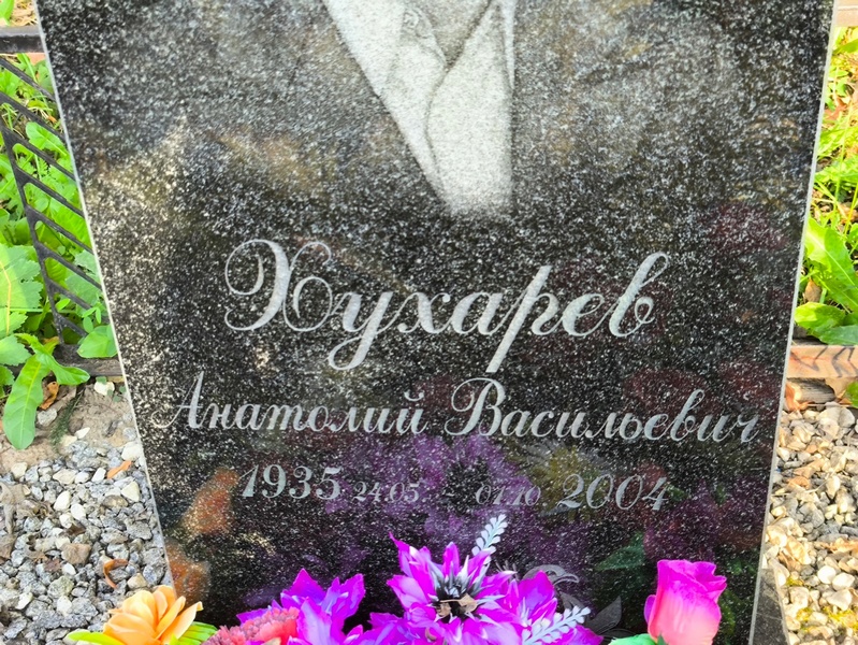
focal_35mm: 50
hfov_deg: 38.2
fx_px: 1240
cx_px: 429
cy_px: 322
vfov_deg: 29.1
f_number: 1.7
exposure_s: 1/120
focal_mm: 4.71
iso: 64
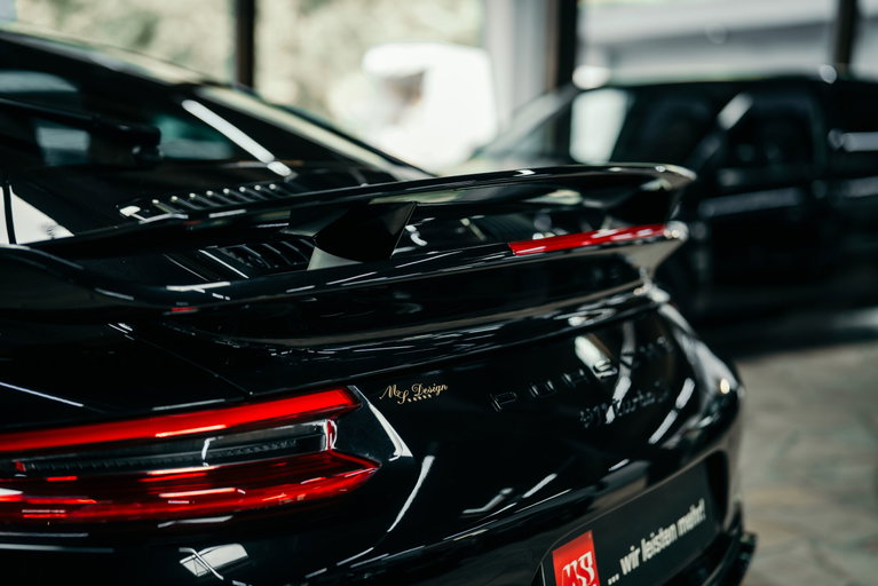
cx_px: 439
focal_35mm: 50
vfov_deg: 27.0
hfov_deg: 39.6
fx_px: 1220
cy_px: 293
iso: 250
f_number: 1.8
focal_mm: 50
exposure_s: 1/100
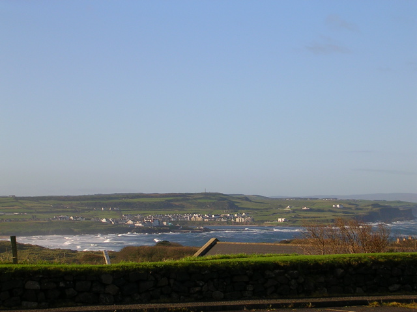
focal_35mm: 100
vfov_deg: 14.8
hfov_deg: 19.6
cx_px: 208
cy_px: 156
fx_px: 1205
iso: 50
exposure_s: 1/411
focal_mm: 15.2
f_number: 4.5
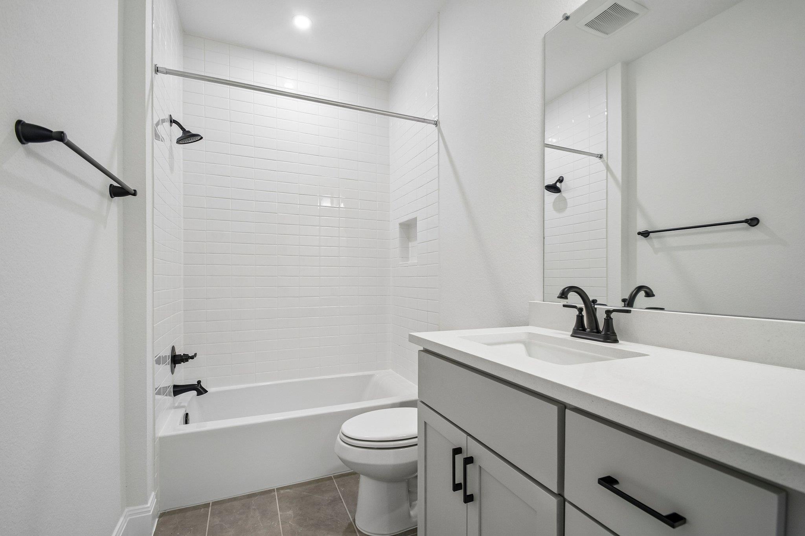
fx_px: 335
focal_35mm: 15
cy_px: 268
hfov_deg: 100.4
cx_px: 402
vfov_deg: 77.3
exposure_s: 1/20
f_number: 8
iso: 400
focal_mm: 10
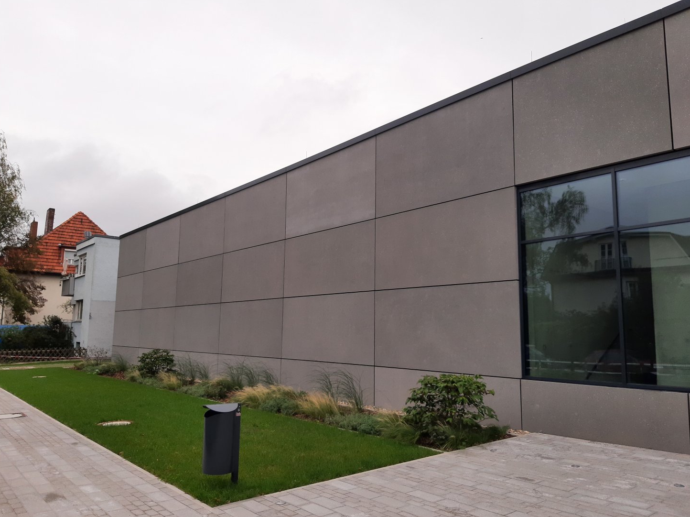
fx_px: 538
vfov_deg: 51.3
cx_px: 345
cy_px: 264
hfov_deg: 65.4
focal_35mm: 27
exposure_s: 1/644
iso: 40
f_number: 1.7
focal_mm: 3.93
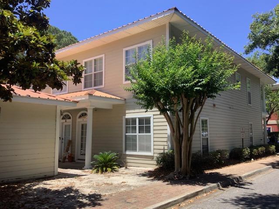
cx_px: 140
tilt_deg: +7.2
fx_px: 250
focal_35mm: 31
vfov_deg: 45.4
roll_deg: +2.0
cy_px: 104
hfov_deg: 58.4
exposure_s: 1/702
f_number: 2.4
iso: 25
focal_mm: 3.3
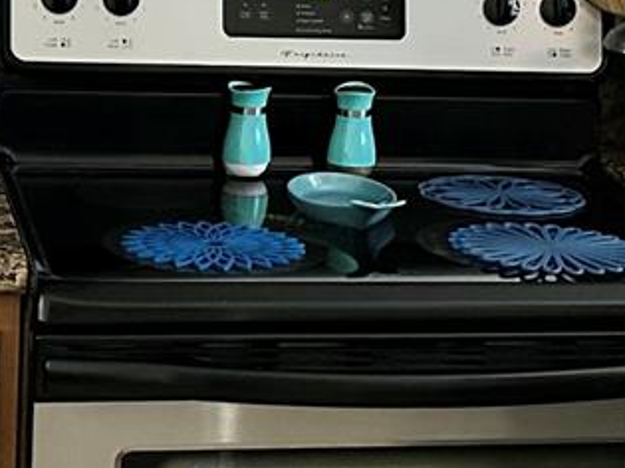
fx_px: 2202
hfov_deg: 16.2
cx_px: 274
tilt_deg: -11.5
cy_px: 161
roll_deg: -2.7
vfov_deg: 12.1
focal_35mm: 122
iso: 1000
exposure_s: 1/36
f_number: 1.78
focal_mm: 6.86
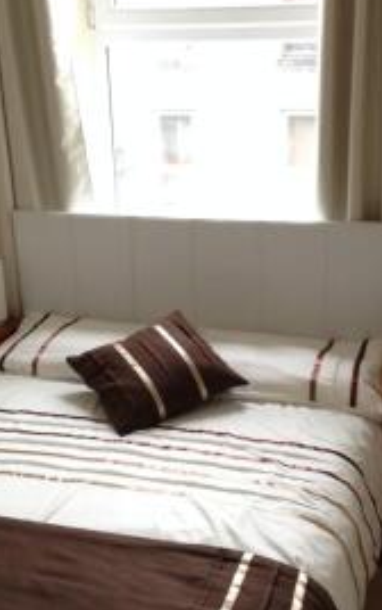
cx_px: 214
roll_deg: +0.7
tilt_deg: -17.5
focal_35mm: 57
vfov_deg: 35.6
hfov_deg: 22.8
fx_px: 947
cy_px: 352
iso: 100
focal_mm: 4.12
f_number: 2.4
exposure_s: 1/20
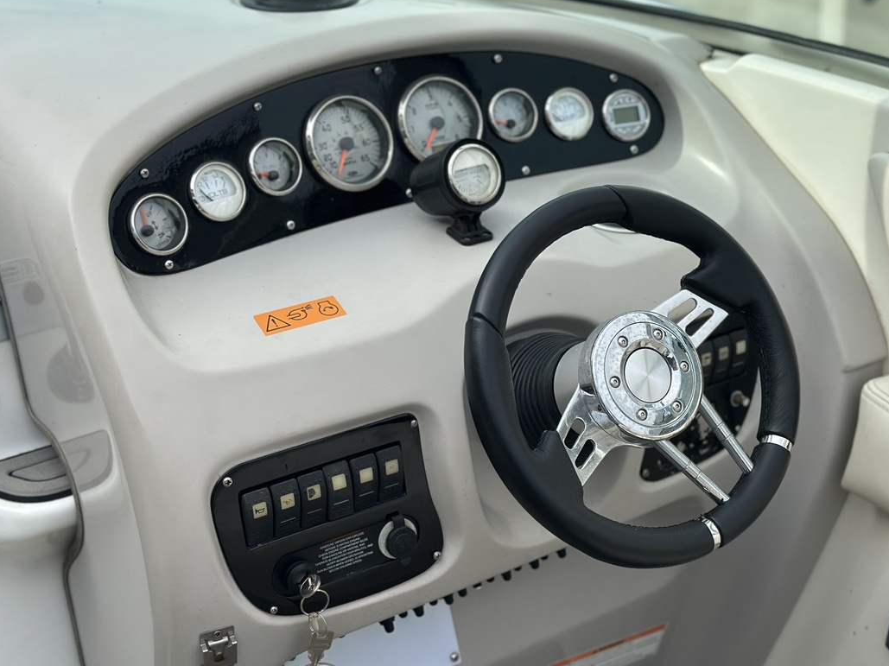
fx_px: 1438
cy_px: 281
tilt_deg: -23.2
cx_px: 501
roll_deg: +1.8
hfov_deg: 34.3
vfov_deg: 26.1
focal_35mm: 56
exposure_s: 1/4016
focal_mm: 6.86
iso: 80
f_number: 1.78
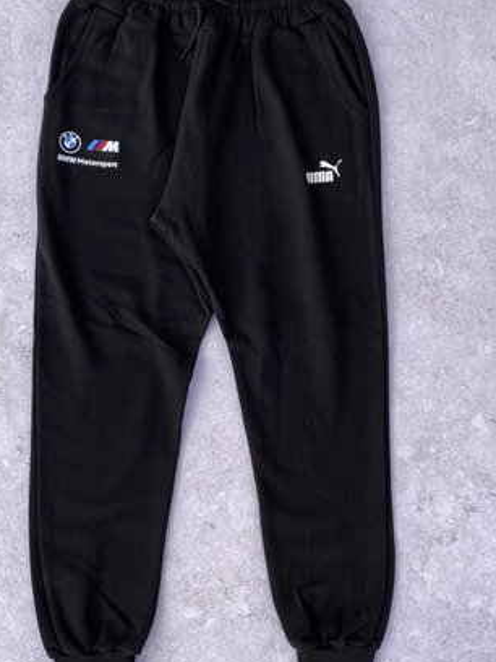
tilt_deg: -84.1
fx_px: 650
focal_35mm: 34
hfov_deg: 41.8
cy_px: 351
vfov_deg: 53.9
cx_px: 225
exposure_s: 1/990
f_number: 1.8
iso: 32
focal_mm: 4.25
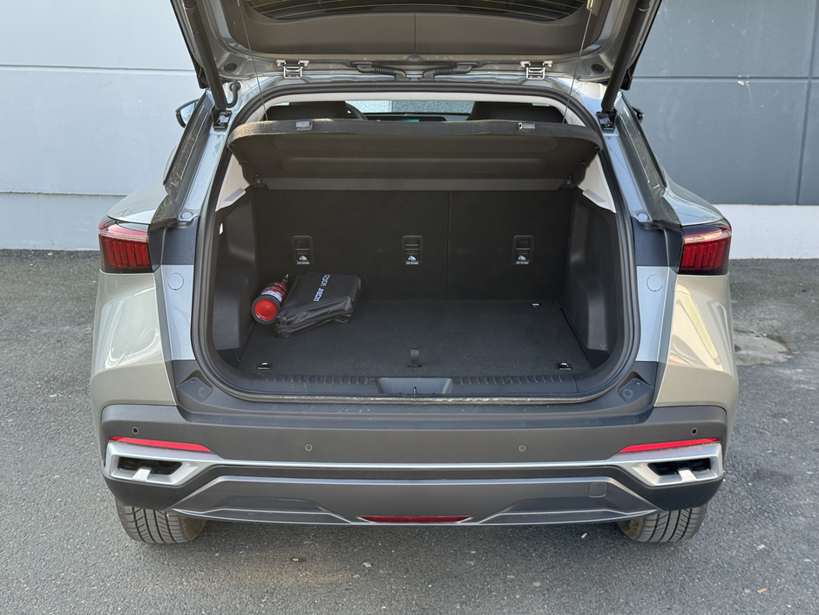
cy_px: 308
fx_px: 1136
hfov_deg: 39.7
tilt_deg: -14.6
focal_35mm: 48
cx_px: 410
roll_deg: -0.6
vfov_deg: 30.3
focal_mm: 6.76
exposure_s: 1/267
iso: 64
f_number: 1.78
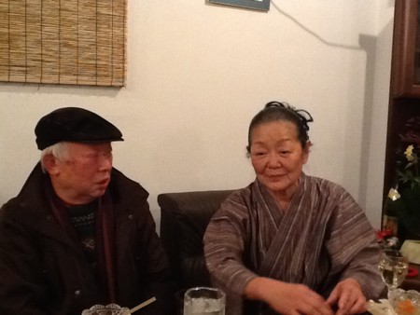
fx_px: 388
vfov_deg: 44.2
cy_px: 158
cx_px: 210
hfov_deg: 56.8
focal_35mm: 32
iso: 400
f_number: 2.4
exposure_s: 1/20
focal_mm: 2.03
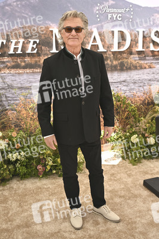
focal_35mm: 38
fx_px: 252
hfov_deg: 35.0
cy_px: 120
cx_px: 80
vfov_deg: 50.7
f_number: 8
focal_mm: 38
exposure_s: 1/320
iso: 250
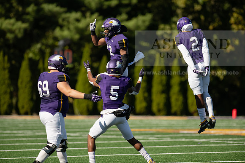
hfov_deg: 6.9
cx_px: 122
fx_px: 2042
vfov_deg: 4.6
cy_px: 82
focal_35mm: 300
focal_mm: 300
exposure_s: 1/2000
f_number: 3.5
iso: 125
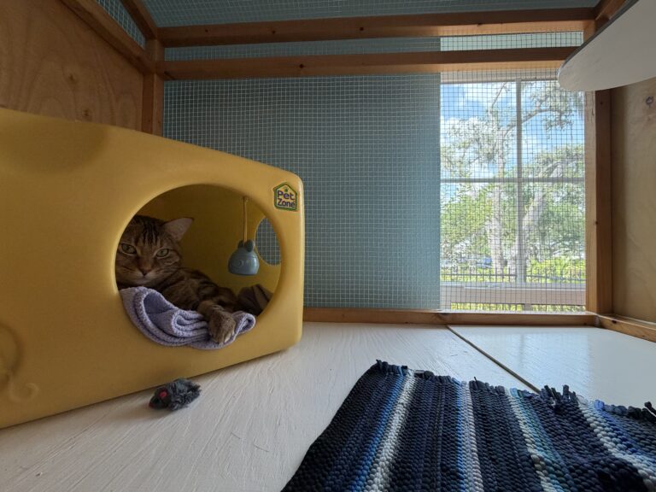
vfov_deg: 85.7
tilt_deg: +1.7
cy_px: 246
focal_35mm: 14
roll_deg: -0.6
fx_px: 265
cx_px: 328
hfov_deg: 102.1
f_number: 2.2
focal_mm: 2.22
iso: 125
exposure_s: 1/120
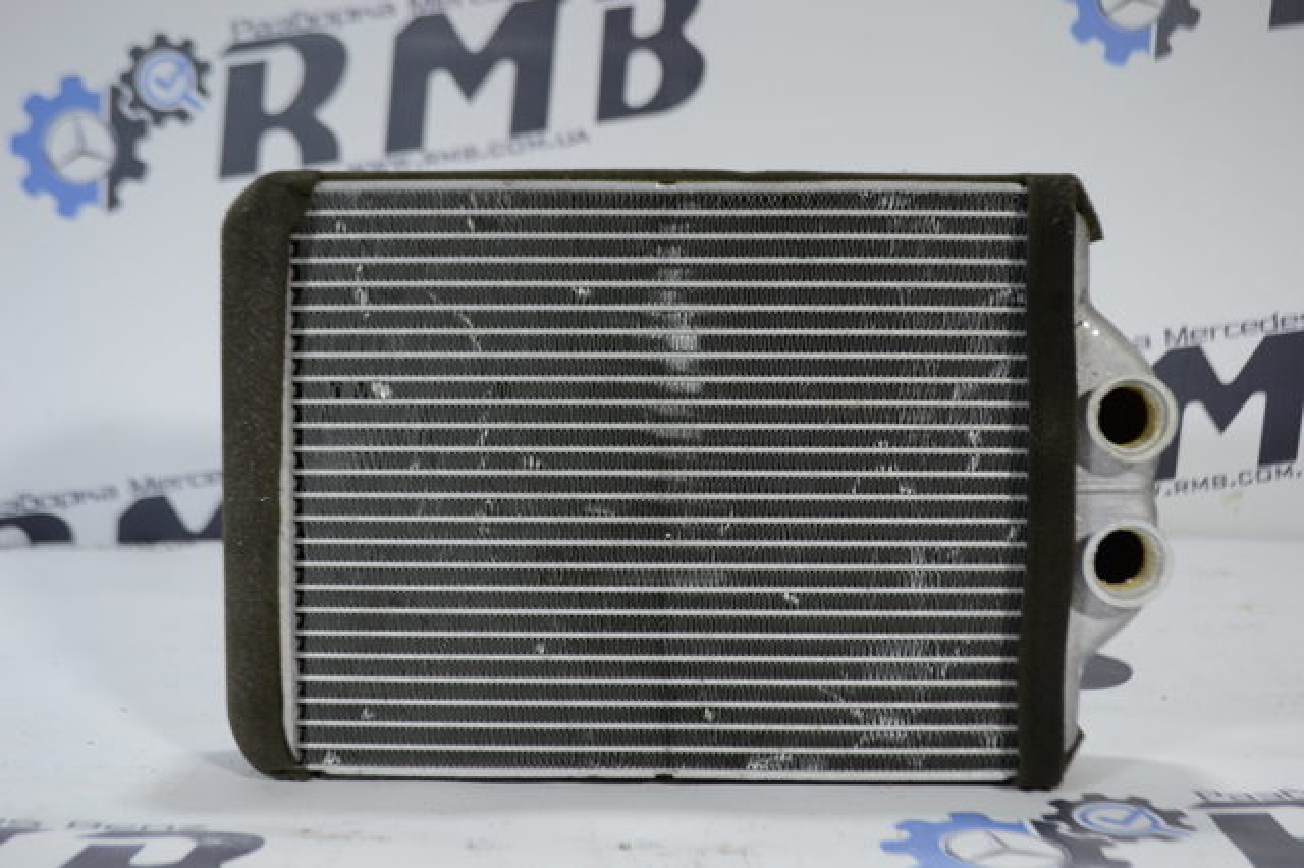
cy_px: 434
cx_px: 652
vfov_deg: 29.8
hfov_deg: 43.6
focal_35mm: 45
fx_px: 1629
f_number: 4.5
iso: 400
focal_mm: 30
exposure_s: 1/250
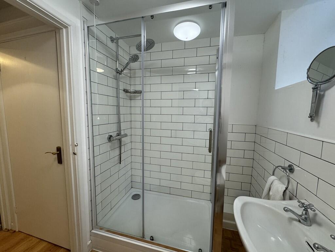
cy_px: 126
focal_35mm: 14
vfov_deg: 85.7
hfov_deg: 102.1
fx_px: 135
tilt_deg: -5.3
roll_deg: -0.3
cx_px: 168
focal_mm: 2.22
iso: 200
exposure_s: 1/100
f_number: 2.2
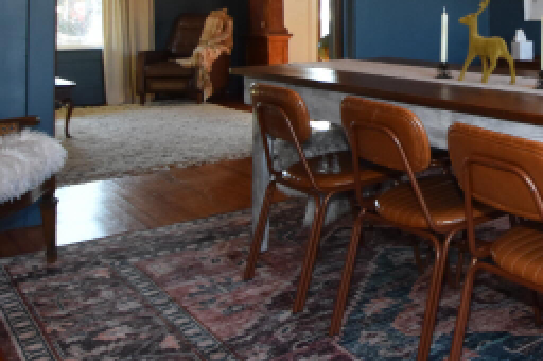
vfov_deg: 27.3
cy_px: -55
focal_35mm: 44
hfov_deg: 41.3
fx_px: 663
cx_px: 481
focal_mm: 10
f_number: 5
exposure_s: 1/100
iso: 800
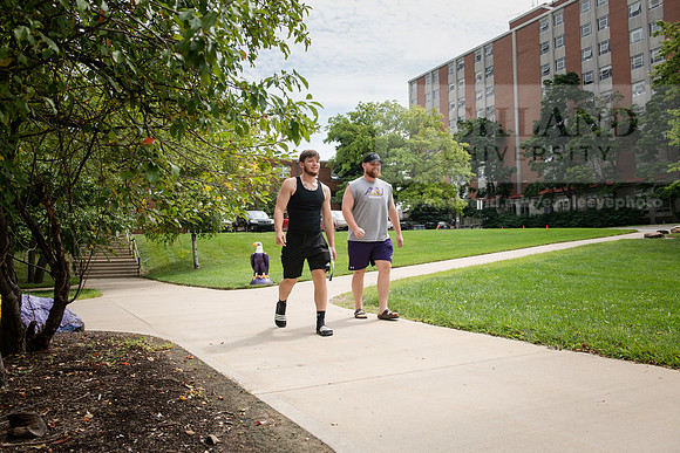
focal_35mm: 31
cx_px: 340
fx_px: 586
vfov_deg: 42.3
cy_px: 226
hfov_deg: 60.3
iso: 125
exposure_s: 1/400
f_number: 5.6
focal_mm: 31
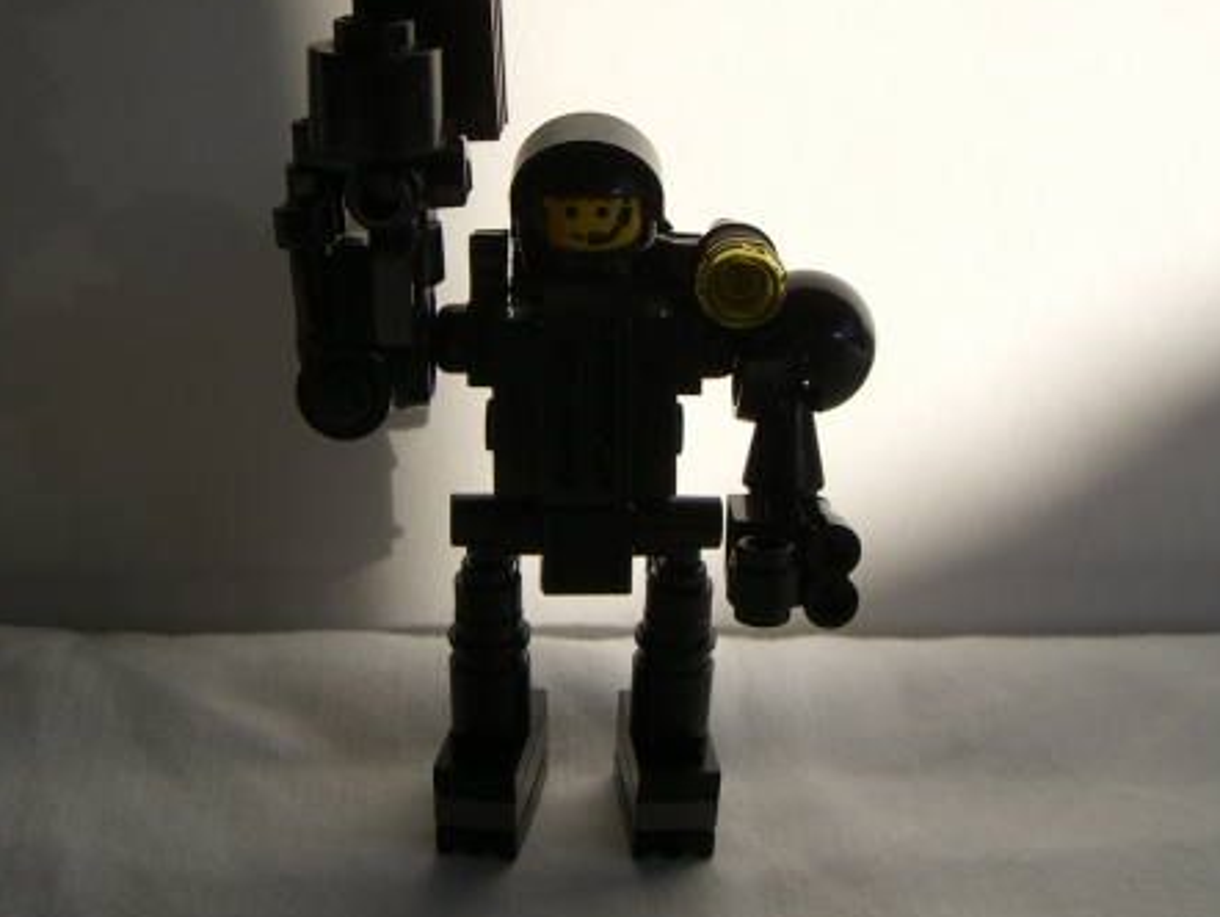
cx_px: 588
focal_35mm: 55
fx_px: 1939
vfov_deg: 26.4
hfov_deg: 34.9
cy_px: 296
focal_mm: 6.2
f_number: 4.3
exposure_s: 1/500
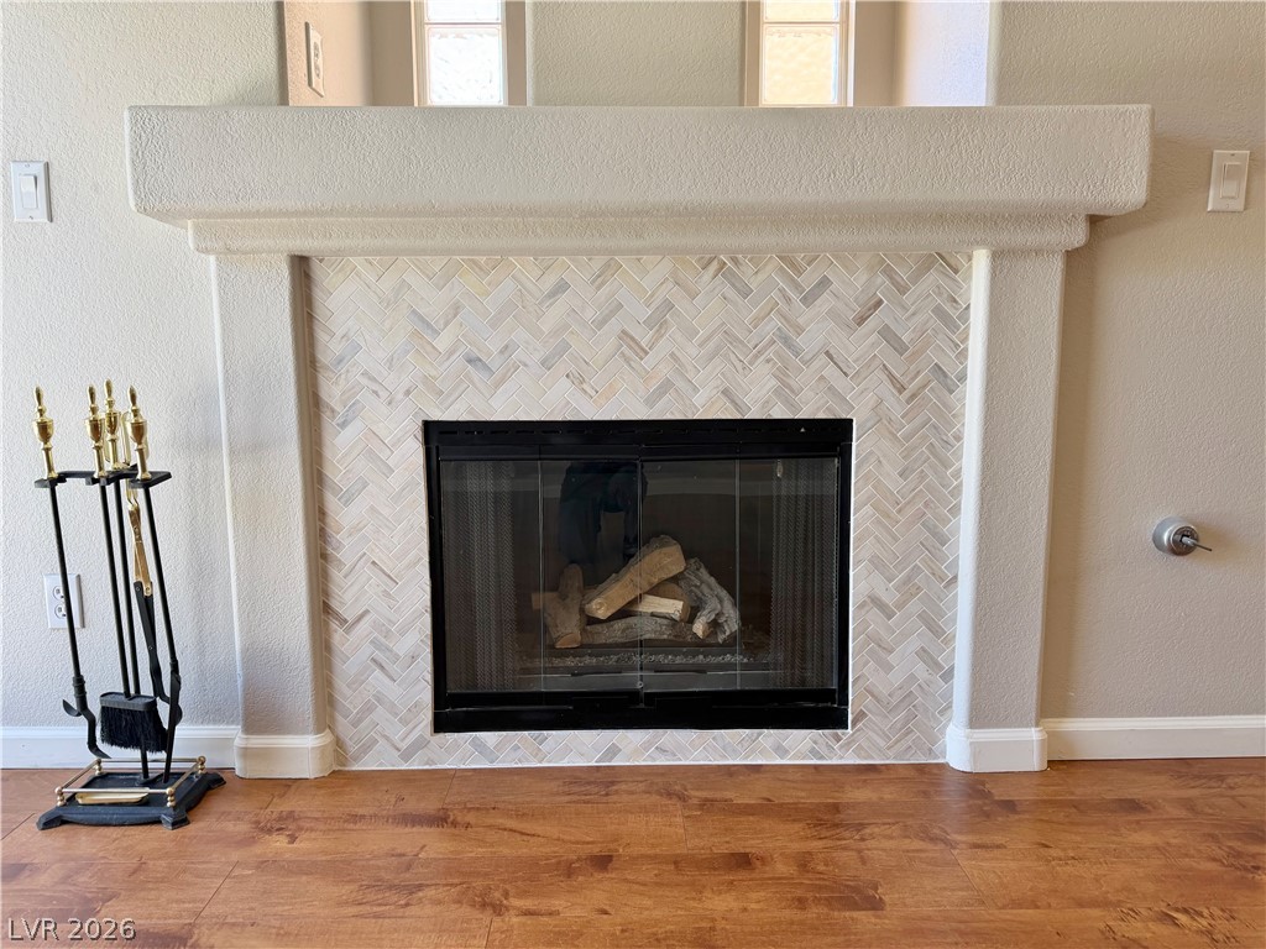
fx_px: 878
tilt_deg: -8.0
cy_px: 474
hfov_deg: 71.6
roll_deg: +0.3
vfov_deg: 56.8
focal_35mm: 24
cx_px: 633
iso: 125
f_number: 1.78
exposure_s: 1/120
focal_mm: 6.76
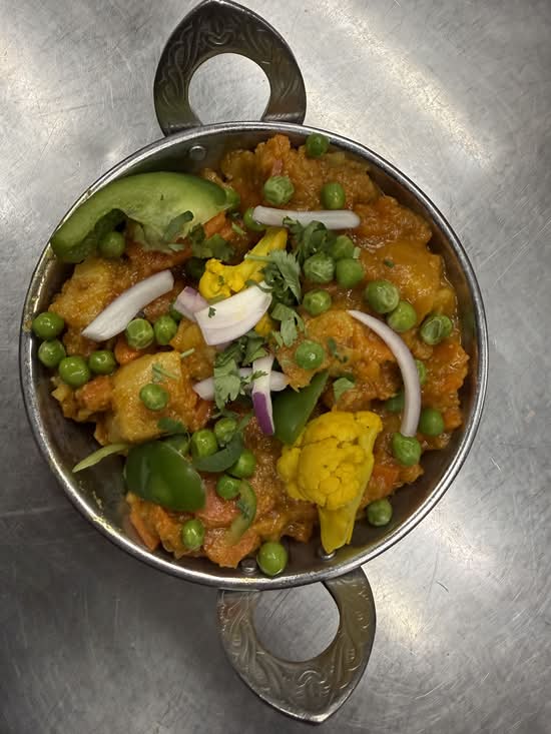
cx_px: 276
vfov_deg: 71.6
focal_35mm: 24
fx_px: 509
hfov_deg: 56.8
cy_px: 367
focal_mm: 2.22
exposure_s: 1/120
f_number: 2.2
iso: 320
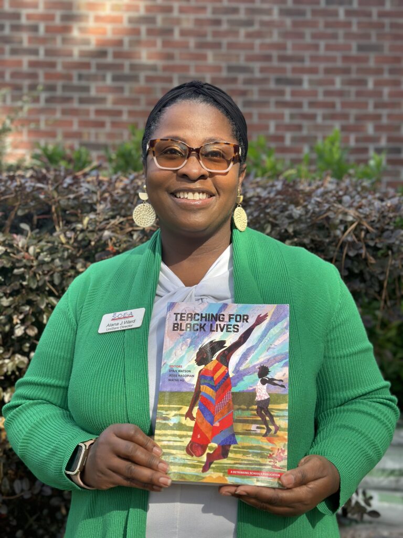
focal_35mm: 48
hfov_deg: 30.3
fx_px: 745
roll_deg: -1.2
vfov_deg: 39.7
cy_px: 269
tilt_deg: -1.3
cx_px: 202
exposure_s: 1/1000
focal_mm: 6.86
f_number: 1.78
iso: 80
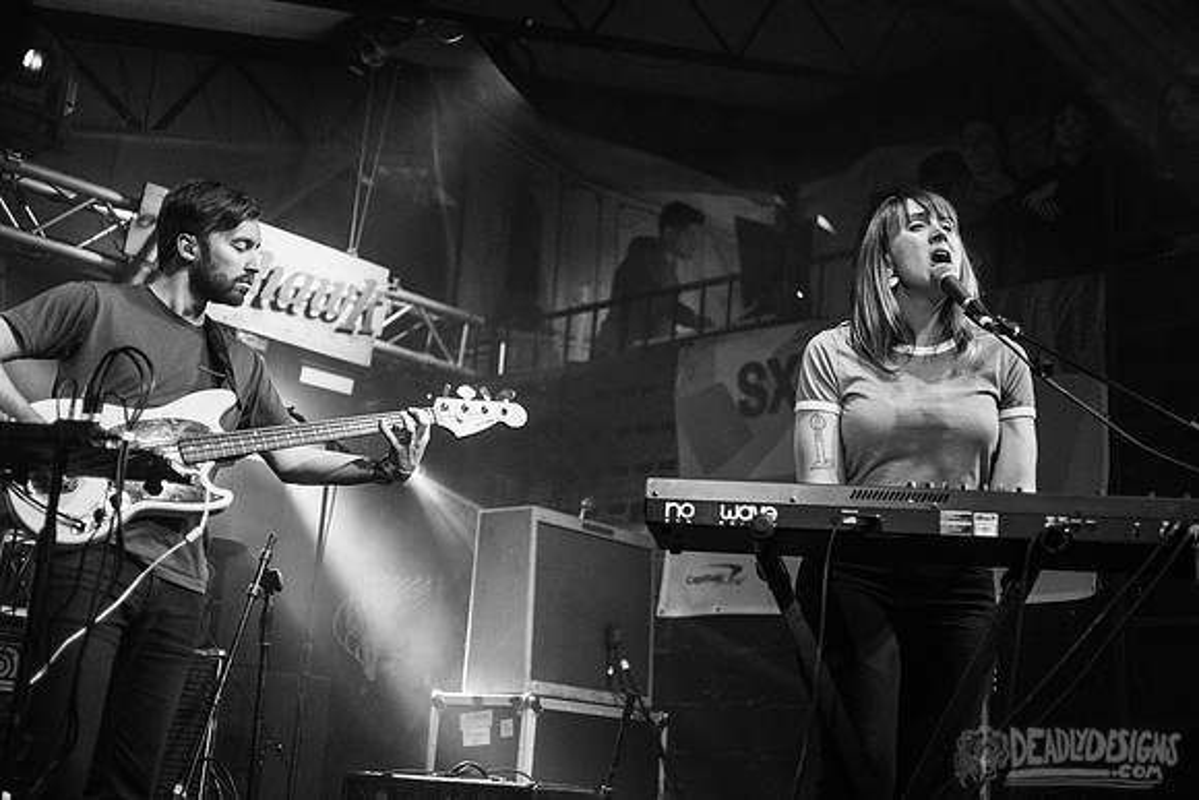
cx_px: 600
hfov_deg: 41.1
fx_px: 1599
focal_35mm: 48
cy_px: 400
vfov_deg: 28.1
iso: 3200
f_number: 2.8
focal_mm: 48
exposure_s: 1/160
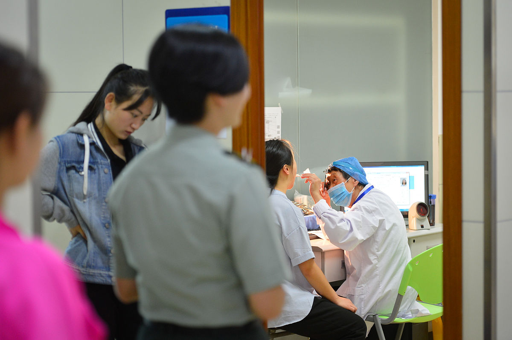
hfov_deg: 21.5
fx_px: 1350
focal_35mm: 95
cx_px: 256
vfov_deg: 14.4
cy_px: 170
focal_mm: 95
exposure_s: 1/125
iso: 1600
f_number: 2.8
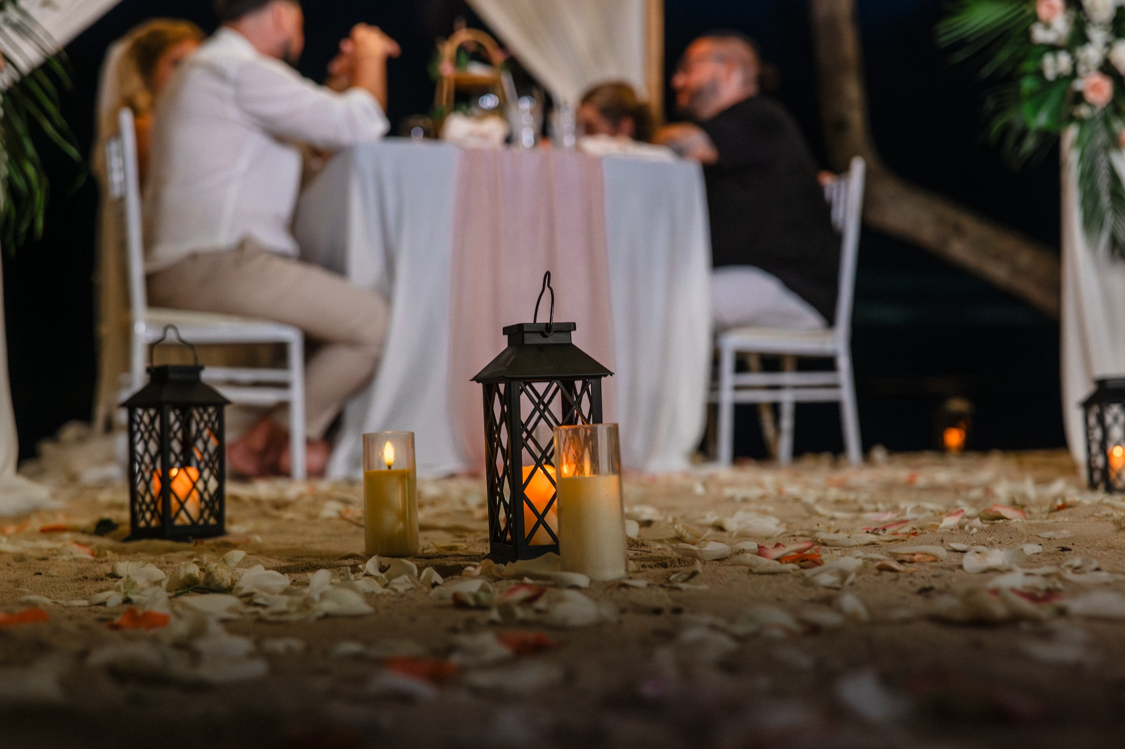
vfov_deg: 25.1
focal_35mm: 54
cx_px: 585
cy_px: 375
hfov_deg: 36.9
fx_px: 1687
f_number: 2.8
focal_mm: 50
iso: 6400
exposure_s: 1/400
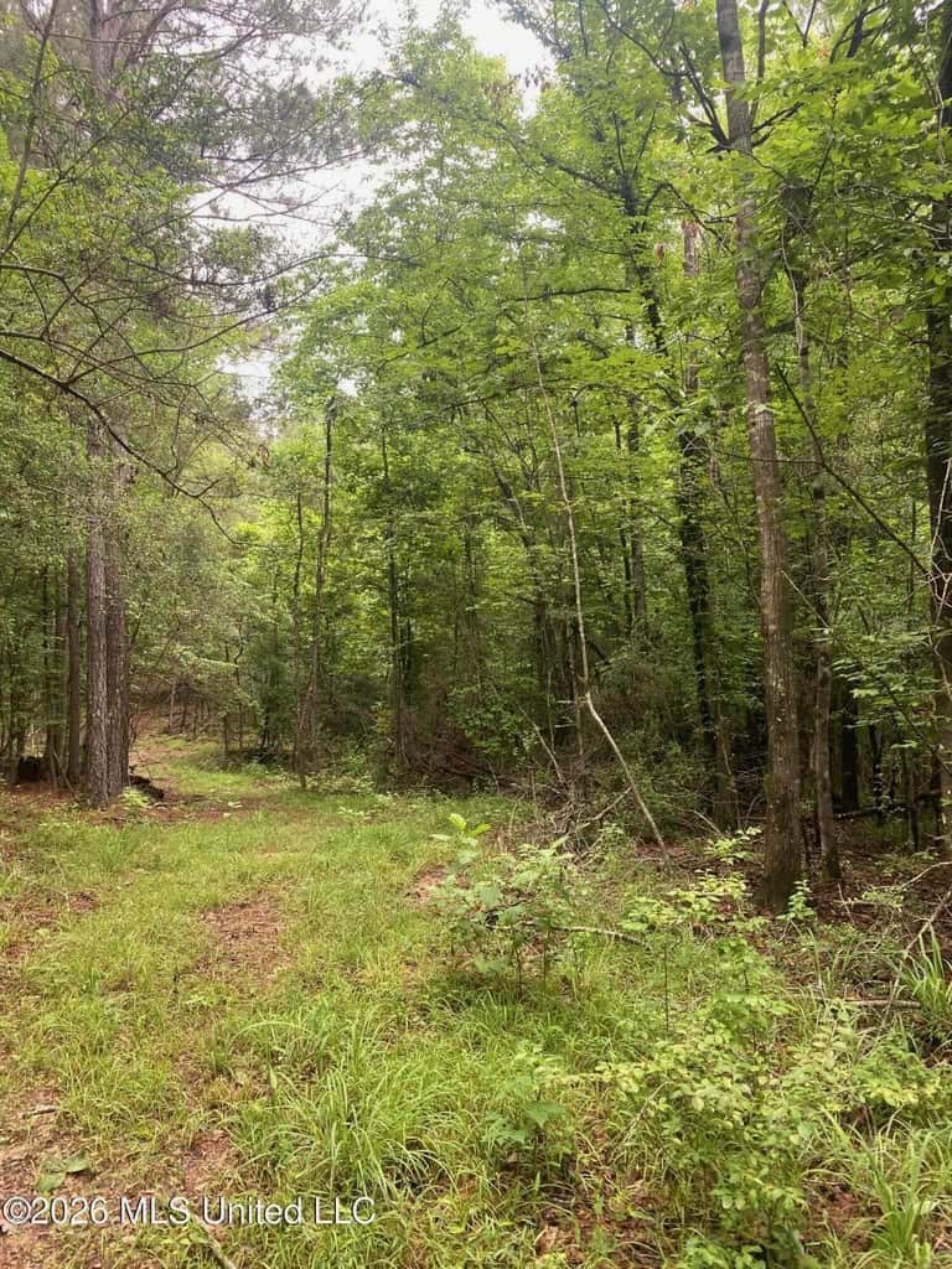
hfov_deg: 53.1
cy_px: 634
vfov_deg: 67.3
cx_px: 476
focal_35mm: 26
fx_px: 953
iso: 50
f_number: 1.8
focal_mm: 4.2
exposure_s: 1/122
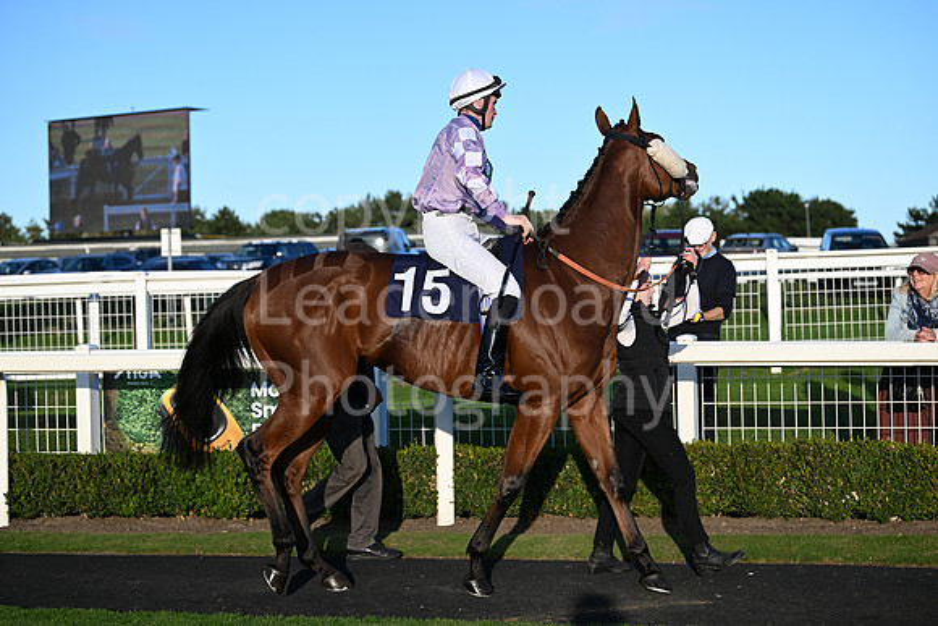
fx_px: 1824
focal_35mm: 70
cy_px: 313
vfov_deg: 19.5
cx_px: 469
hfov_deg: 28.8
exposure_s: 1/3200
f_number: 4
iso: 400
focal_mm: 70
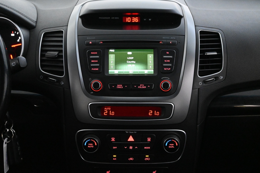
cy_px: 86
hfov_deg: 38.9
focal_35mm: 51
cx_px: 130
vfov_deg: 26.5
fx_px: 368
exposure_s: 1/50
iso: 10000
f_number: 5
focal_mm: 34
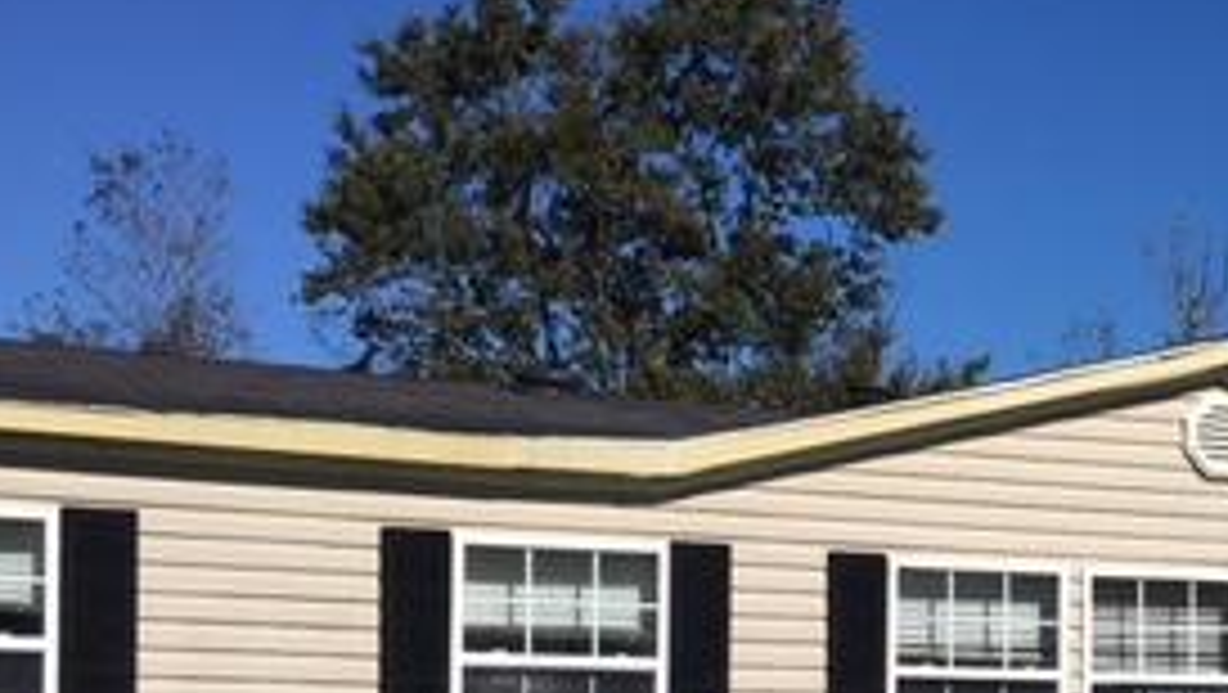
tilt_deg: +1.0
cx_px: 1241
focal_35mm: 74
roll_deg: -0.9
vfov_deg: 15.9
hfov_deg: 26.9
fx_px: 2411
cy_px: 760
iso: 25
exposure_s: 1/3663
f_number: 2.2
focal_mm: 4.15
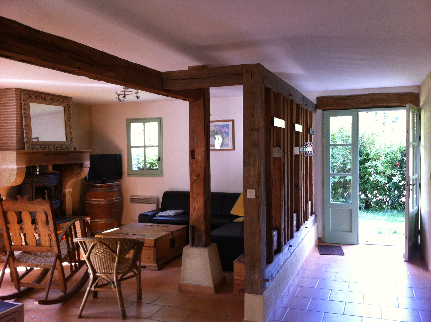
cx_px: 216
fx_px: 435
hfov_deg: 52.7
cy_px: 161
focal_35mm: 35
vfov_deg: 40.6
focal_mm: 3.85
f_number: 2.8
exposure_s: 1/15
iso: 100
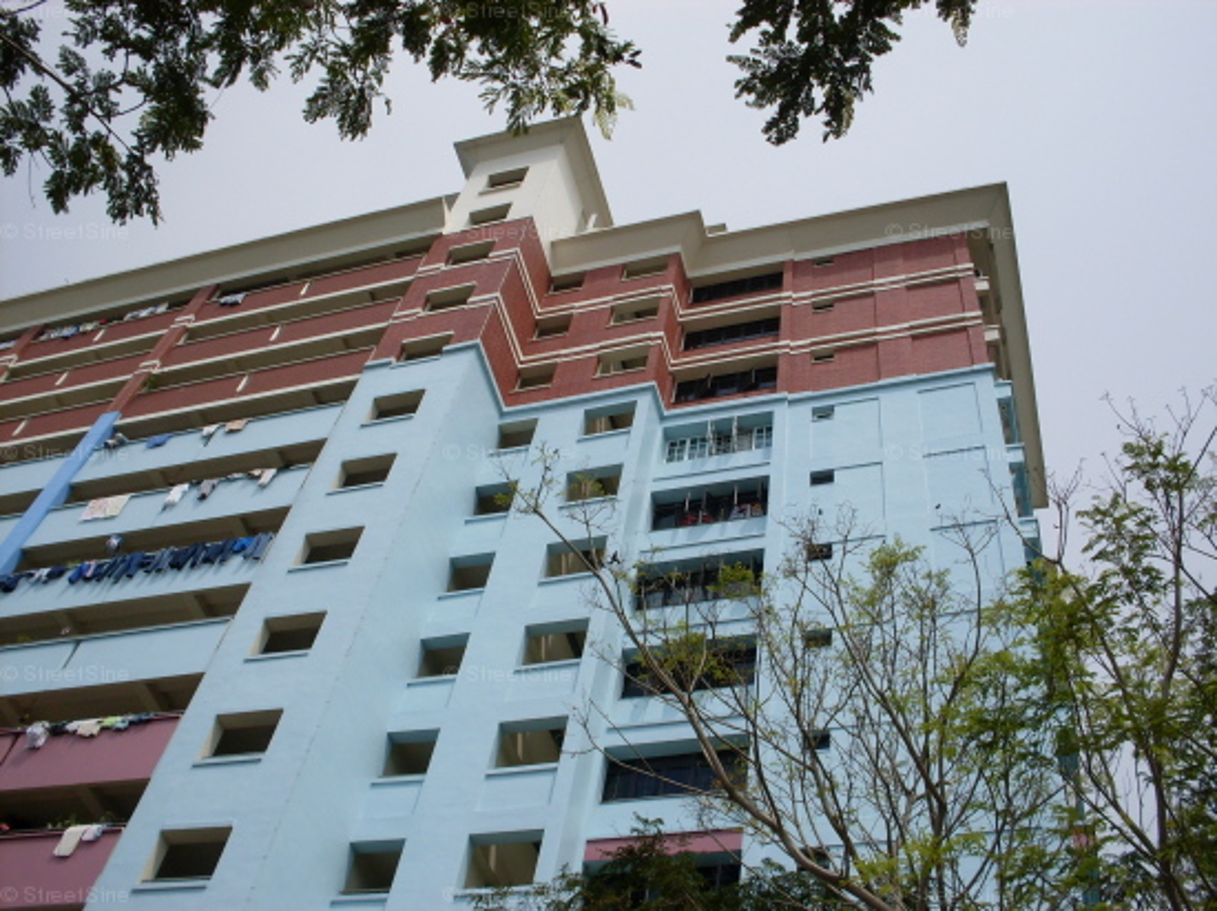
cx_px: 608
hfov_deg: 49.0
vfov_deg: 37.7
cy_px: 456
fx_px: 1335
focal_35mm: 38
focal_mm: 6.3
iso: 80
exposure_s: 1/250
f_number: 8.4
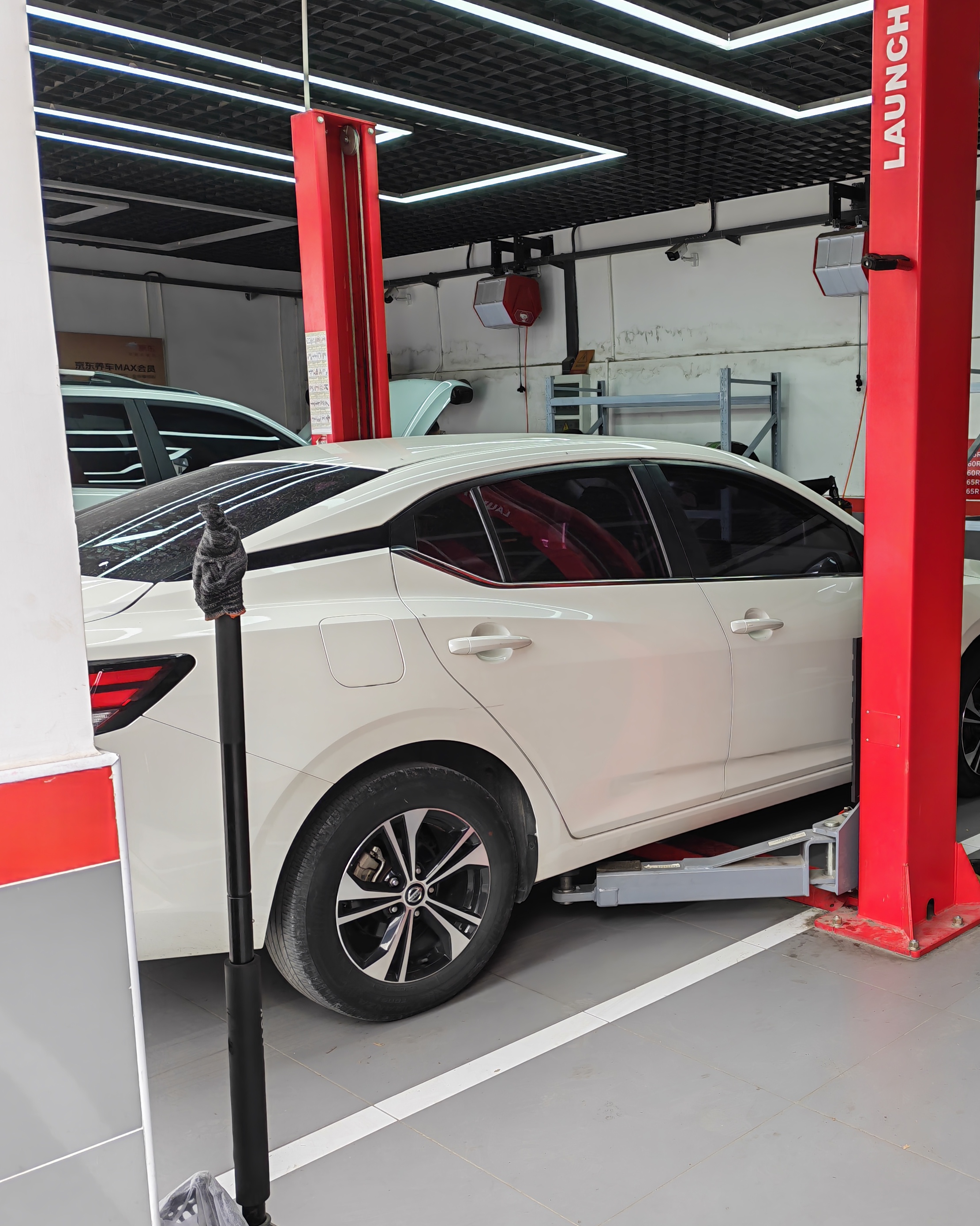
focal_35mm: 34
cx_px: 812
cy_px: 660
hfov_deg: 41.1
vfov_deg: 52.8
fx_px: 1233
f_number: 1.9
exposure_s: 1/94
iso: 50
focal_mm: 5.52
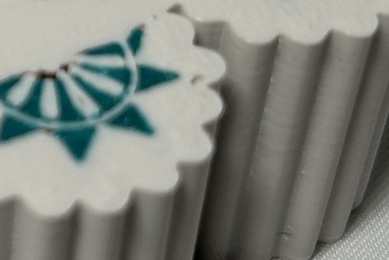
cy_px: -85
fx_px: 1610
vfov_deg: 9.1
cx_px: -161
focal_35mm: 149
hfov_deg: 13.2
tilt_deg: -40.4
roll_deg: +0.3
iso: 50
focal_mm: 5.7
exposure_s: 1/375
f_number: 1.5
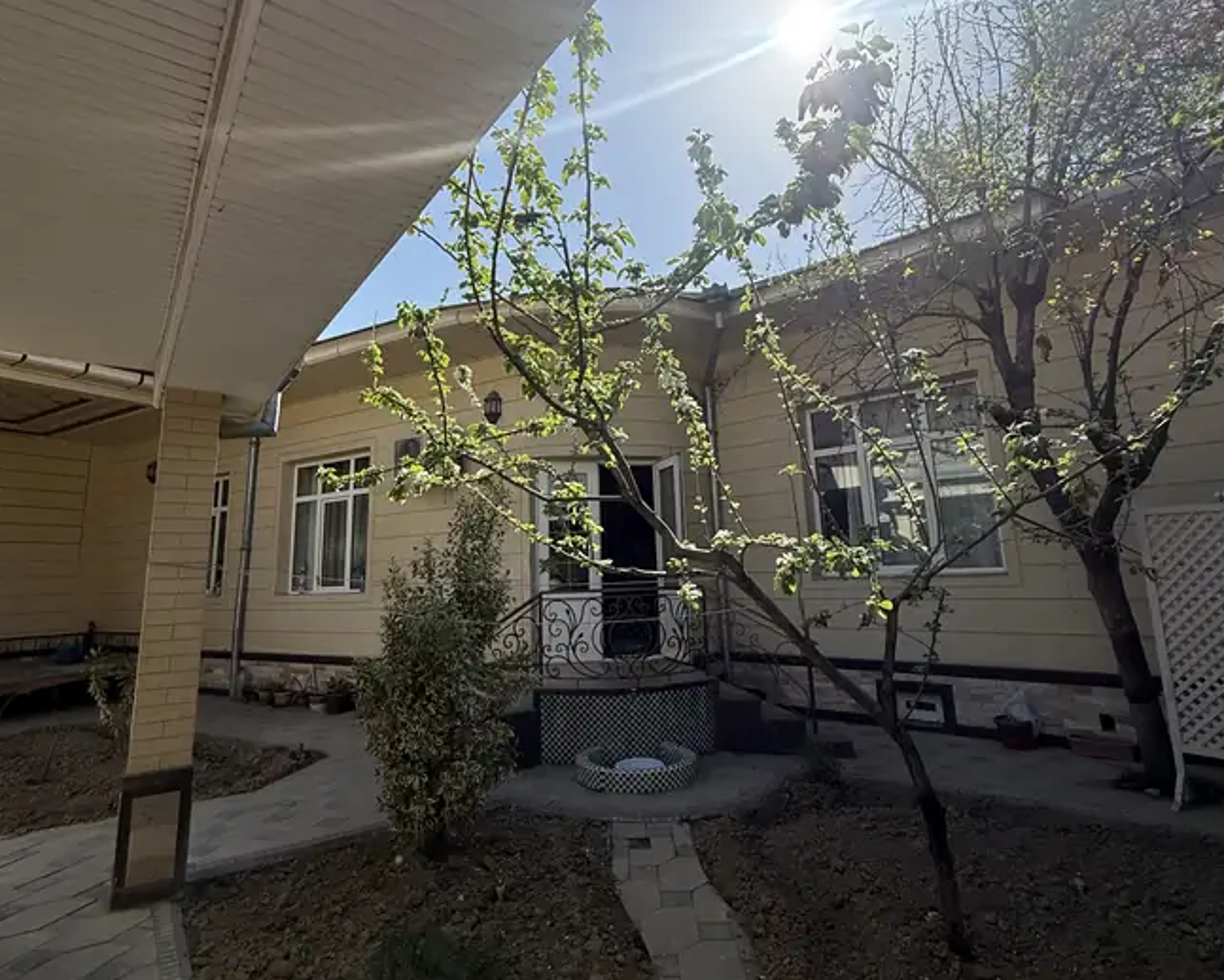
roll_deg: +1.6
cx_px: 603
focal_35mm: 19
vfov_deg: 70.7
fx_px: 688
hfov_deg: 83.3
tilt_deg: +11.9
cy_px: 443
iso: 64
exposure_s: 1/3460
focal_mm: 2.22
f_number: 2.2
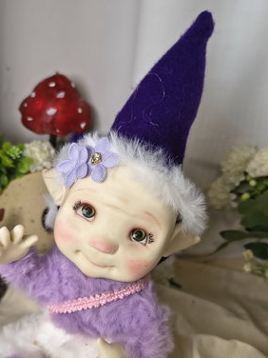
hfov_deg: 41.6
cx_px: 105
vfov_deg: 53.2
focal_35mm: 34
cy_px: 231
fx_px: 351
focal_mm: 5.56
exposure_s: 1/100
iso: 123
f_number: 1.8
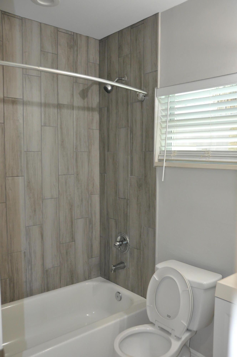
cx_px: 118
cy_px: 178
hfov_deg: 39.9
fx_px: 327
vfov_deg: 57.3
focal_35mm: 33
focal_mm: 22
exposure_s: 1/60
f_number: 3.8
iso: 800
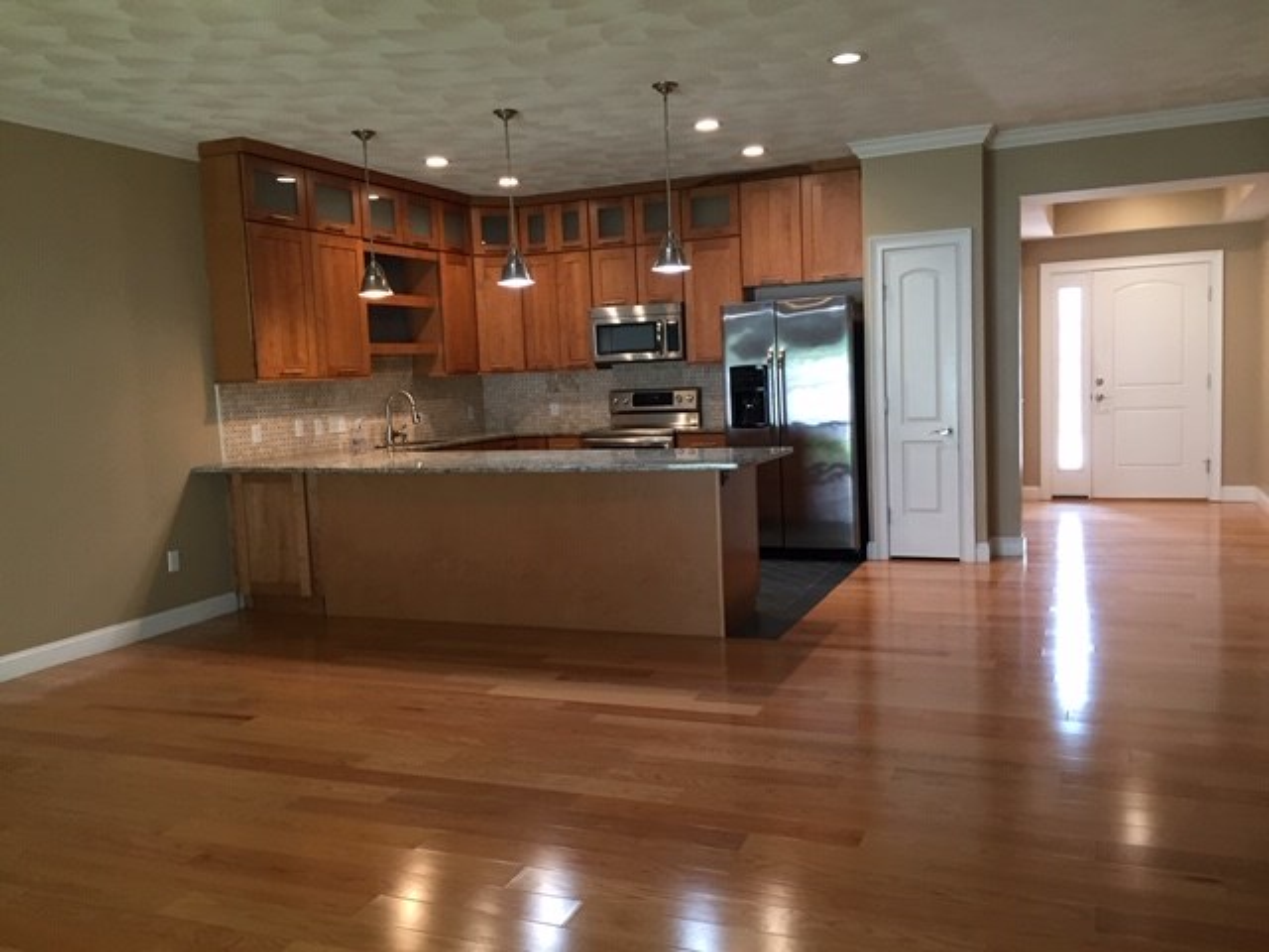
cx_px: 634
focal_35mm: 29
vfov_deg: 48.2
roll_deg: +2.0
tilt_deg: -6.4
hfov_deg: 61.7
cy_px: 476
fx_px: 1063
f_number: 2.2
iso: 125
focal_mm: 4.15
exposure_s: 1/30
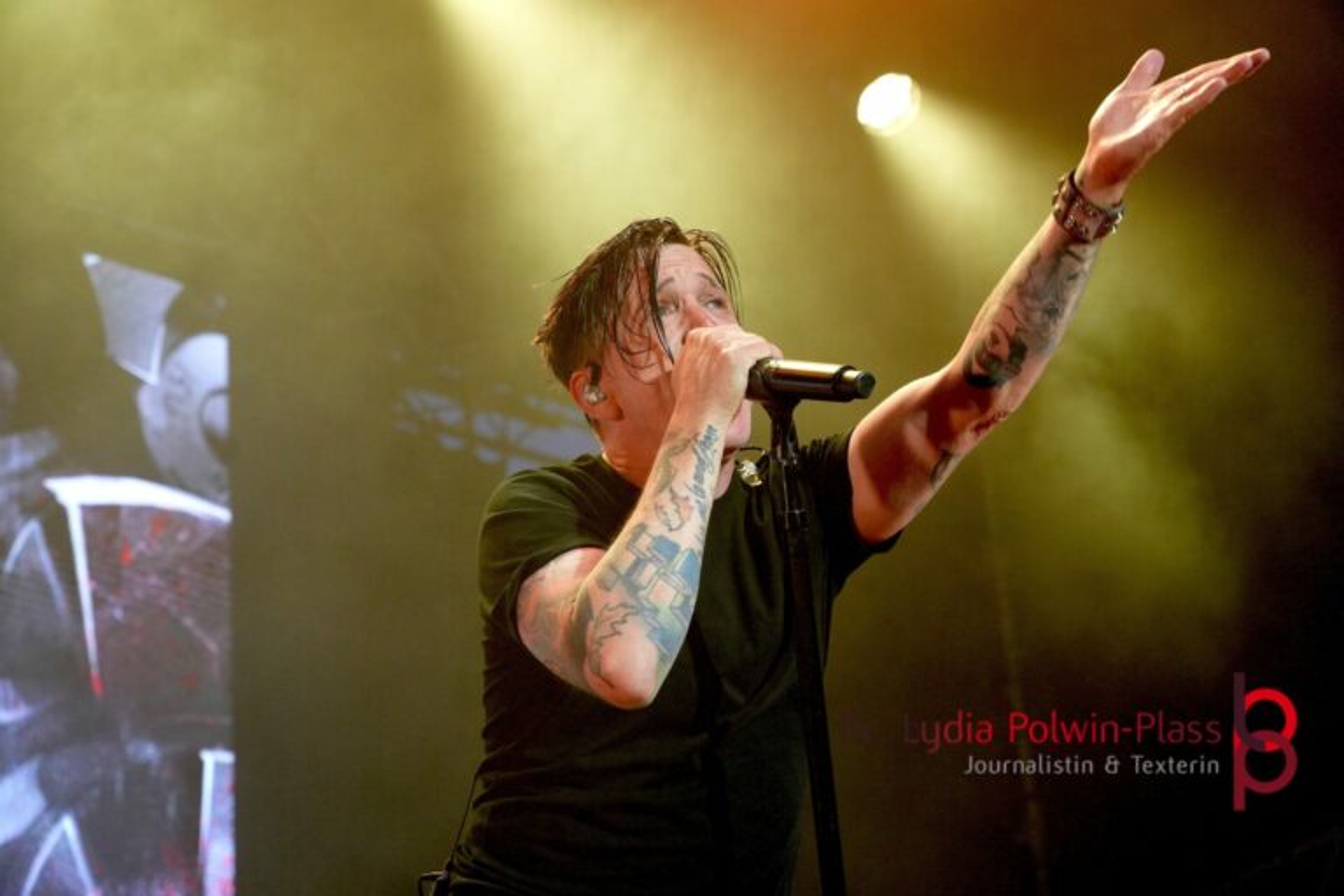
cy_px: 448
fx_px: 3808
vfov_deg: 13.4
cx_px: 672
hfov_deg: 20.0
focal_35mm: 102
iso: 2000
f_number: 5
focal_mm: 68
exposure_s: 1/160
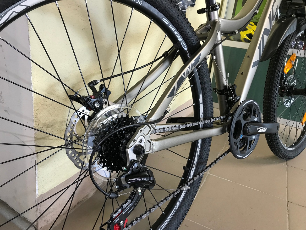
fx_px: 248
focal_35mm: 28
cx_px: 153
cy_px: 115
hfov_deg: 63.4
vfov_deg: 49.7
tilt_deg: -19.1
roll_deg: -7.2
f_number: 1.8
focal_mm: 3.99
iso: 40
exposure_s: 1/19
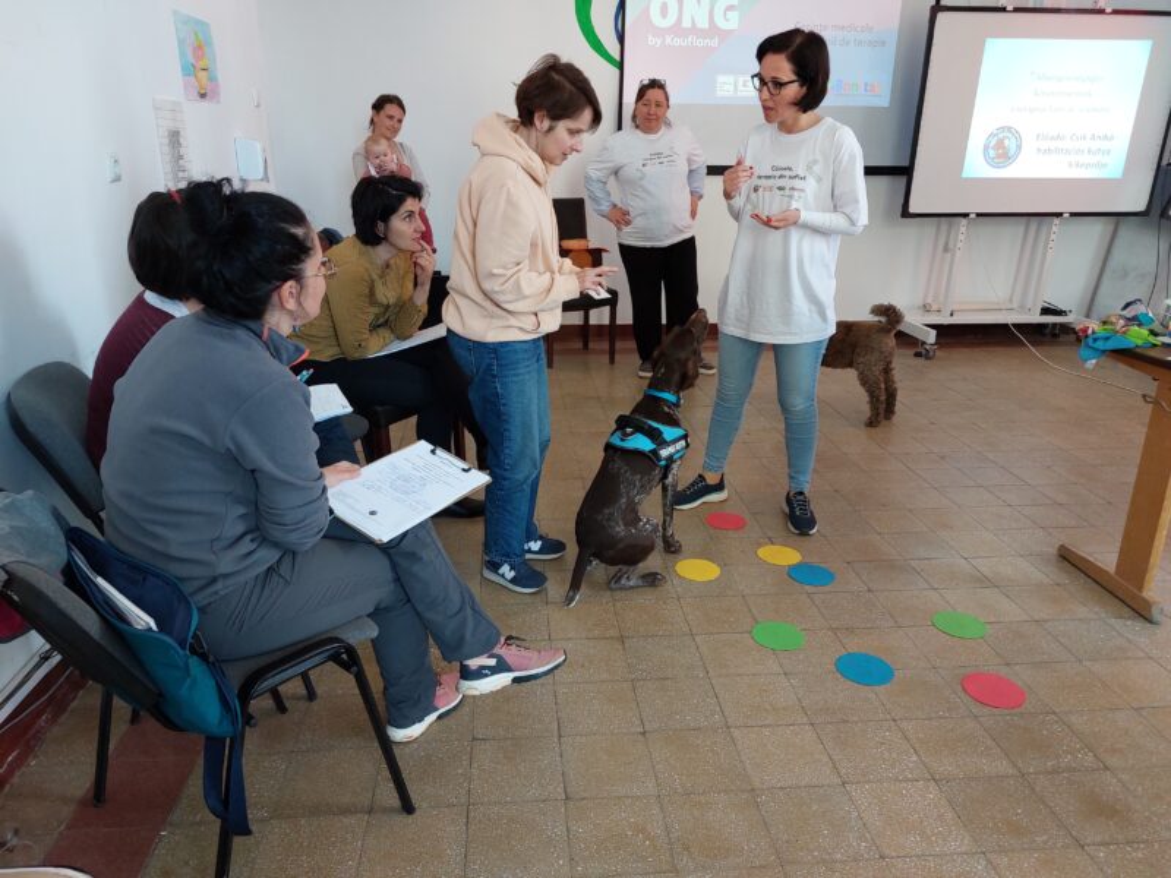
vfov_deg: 54.9
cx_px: 586
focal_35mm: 25
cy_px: 439
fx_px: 846
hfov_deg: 69.4
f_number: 1.8
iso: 160
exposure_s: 1/100
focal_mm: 5.23
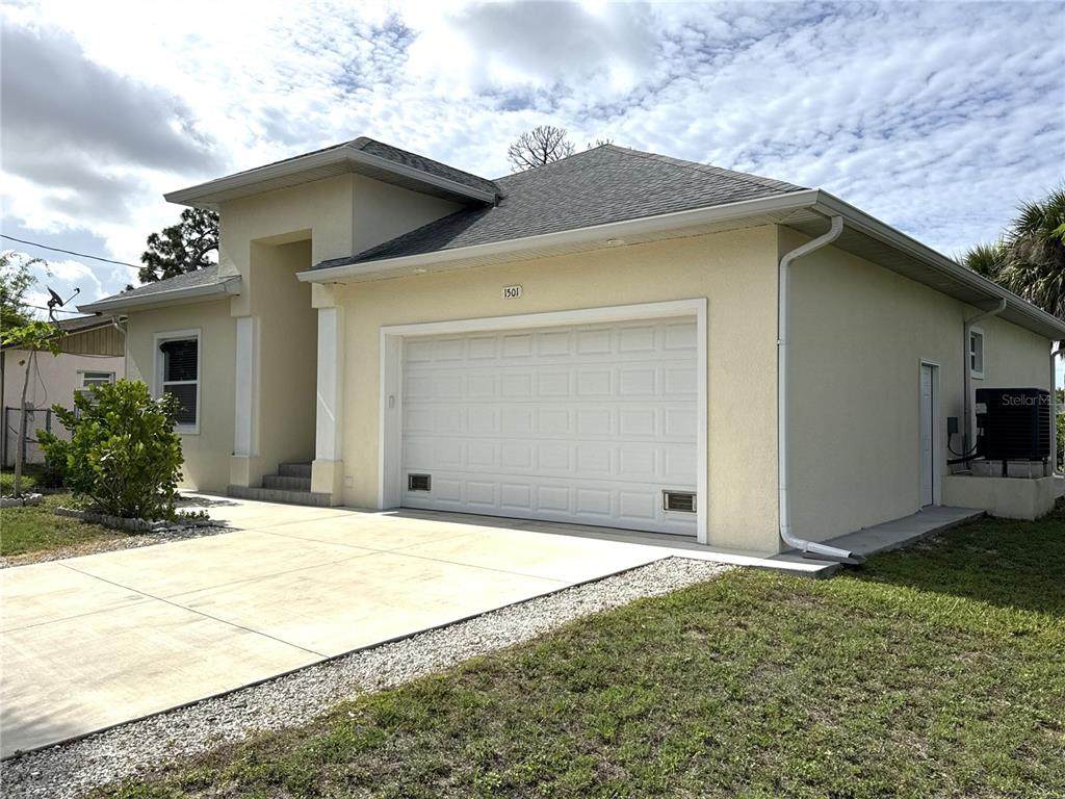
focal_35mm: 28
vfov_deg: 49.7
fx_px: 861
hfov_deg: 63.4
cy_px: 400
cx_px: 532
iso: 80
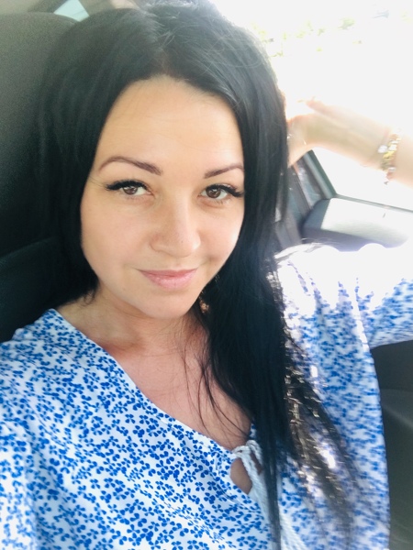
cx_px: 206
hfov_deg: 45.4
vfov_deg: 58.4
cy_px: 275
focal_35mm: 31
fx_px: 493
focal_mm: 2.65
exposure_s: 1/104
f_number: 2.2
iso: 32
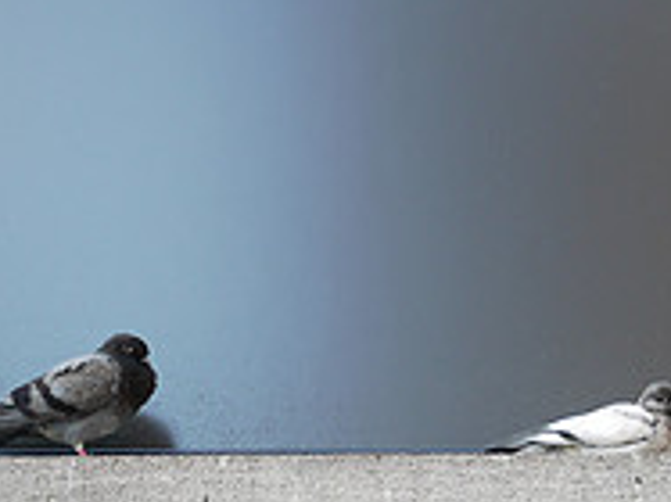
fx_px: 2402
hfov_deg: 15.6
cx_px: 693
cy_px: 479
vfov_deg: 11.8
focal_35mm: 124
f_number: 1.7
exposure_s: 1/125
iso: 100
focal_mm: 20
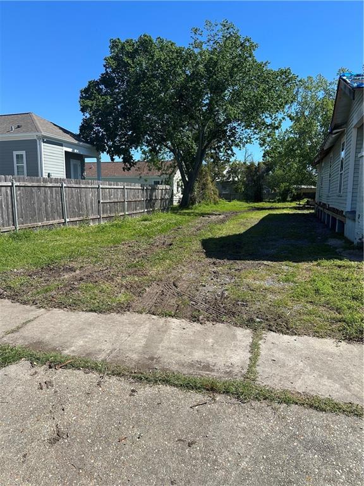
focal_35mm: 24
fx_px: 336
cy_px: 243
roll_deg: -1.0
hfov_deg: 56.8
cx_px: 182
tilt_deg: -6.5
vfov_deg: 71.6
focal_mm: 6.86
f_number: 1.78
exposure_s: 1/3472
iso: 80
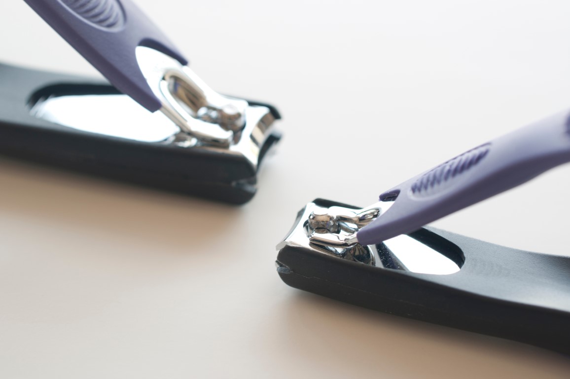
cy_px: 190
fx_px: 949
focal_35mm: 60
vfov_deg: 22.6
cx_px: 285
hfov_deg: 33.4
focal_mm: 40
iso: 100
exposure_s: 1/15
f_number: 6.3
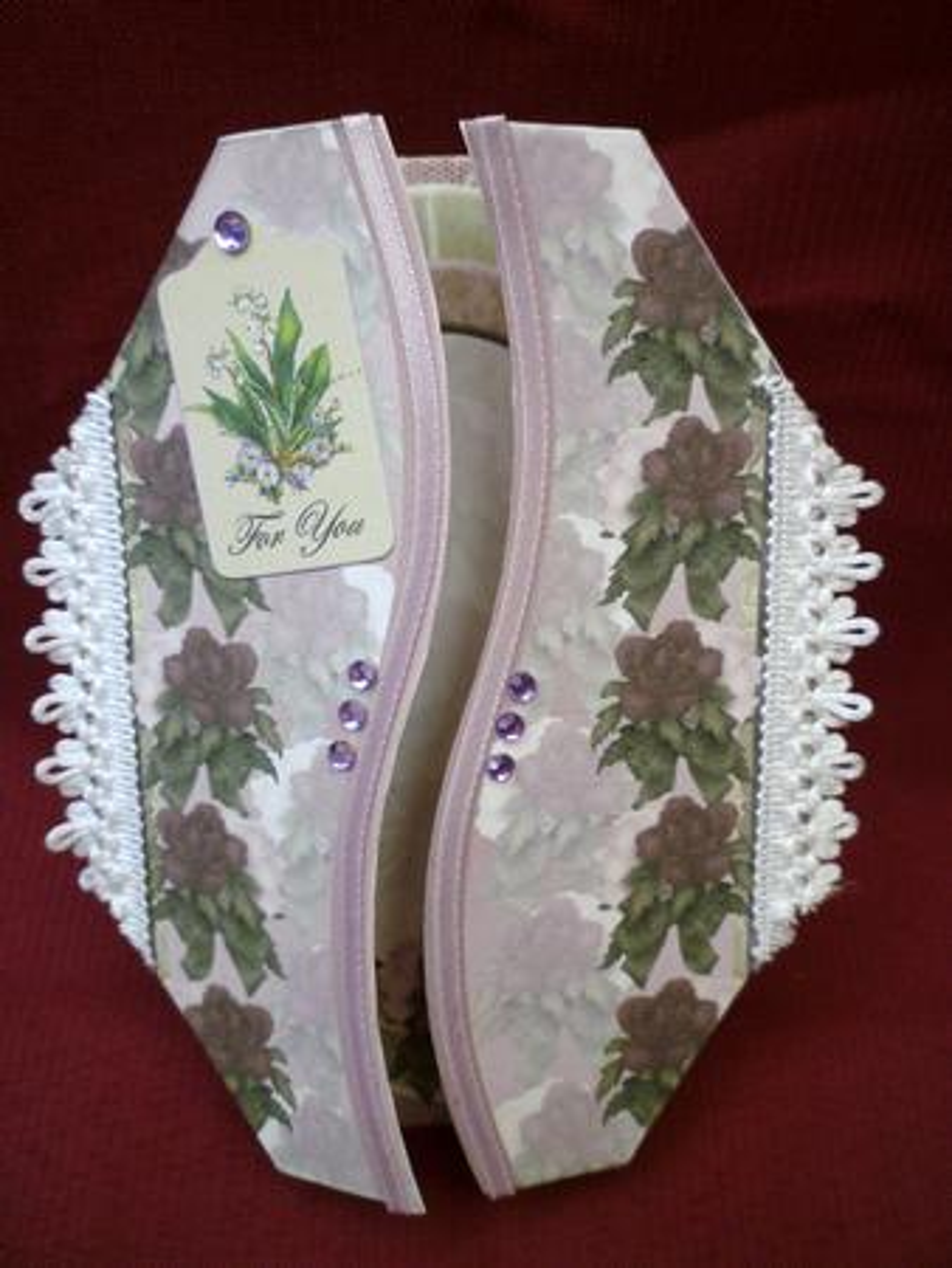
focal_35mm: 29
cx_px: 476
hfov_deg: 48.3
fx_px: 1062
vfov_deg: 61.6
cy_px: 634
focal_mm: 5.2
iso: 80
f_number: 3.3
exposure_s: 1/80
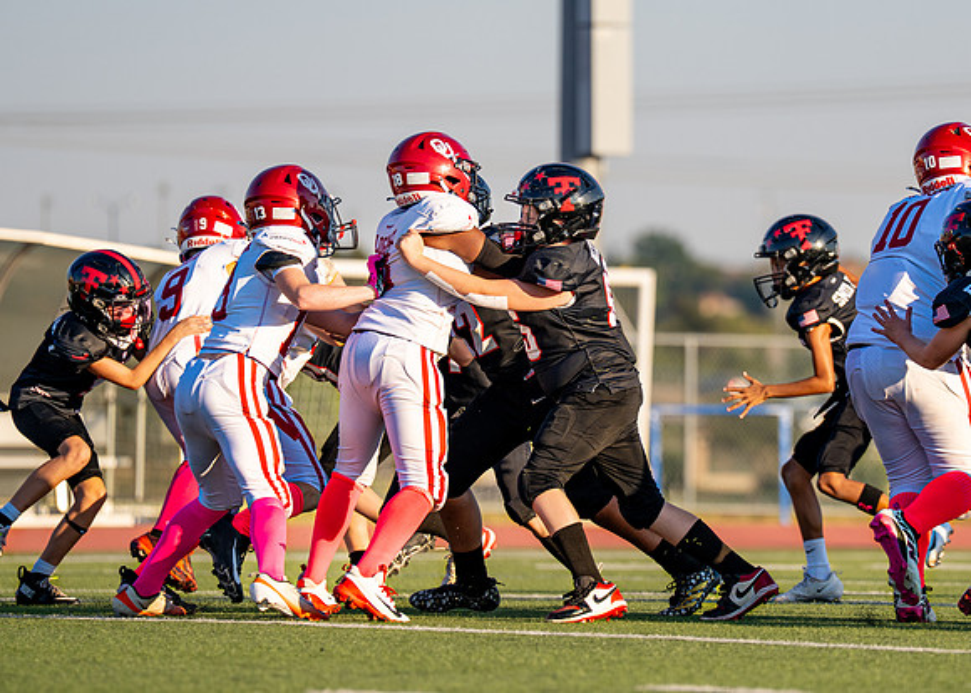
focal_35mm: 355
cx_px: 790
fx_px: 9792
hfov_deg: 5.7
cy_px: 274
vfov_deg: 4.1
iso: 100
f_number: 2.8
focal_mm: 200
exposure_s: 1/1250
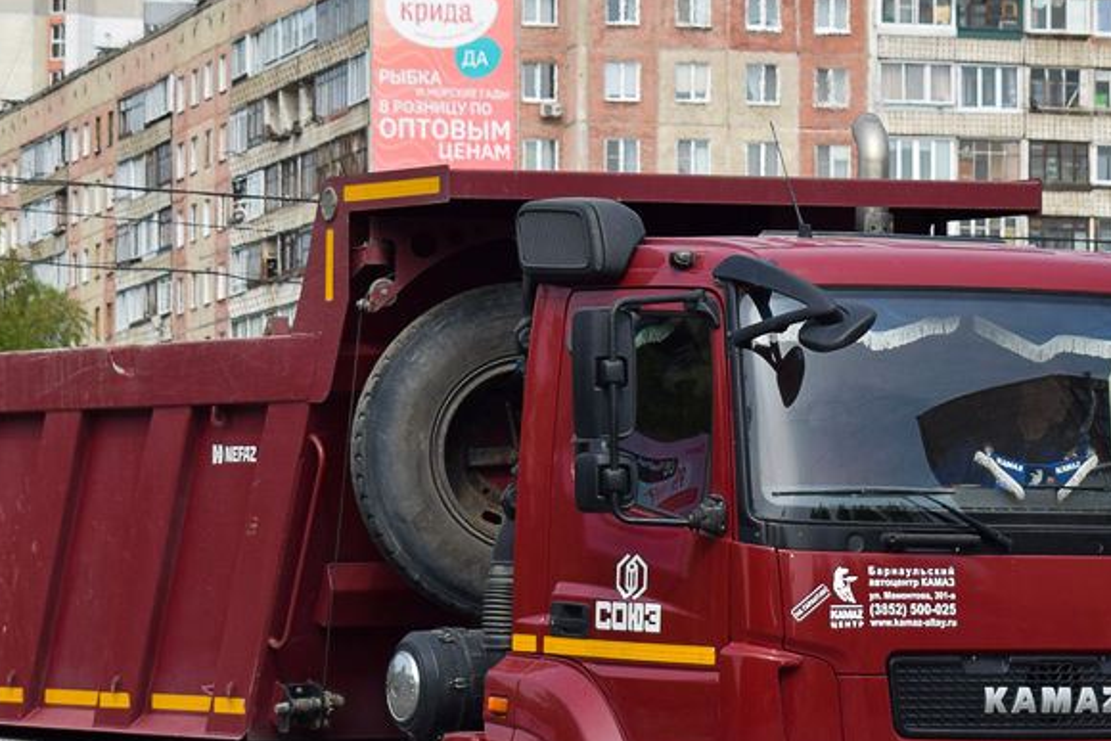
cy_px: 513
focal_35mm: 149
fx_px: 4599
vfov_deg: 9.2
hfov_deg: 13.8
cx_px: 659
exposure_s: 1/800
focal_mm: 48
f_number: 6.3
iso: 200
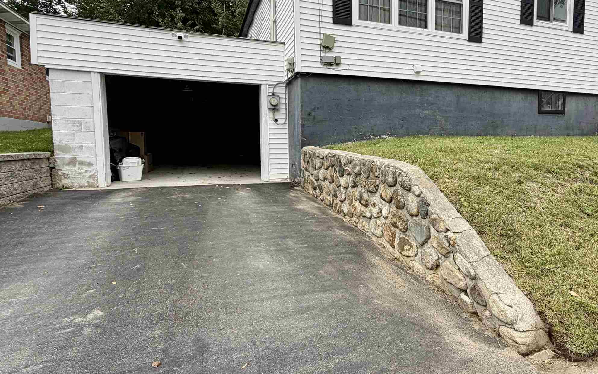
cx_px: 362
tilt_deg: -3.9
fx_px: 375
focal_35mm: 23
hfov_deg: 76.2
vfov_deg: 53.0
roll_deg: +0.3
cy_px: 173
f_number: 2.2
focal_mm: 2.22
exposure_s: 1/195
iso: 40
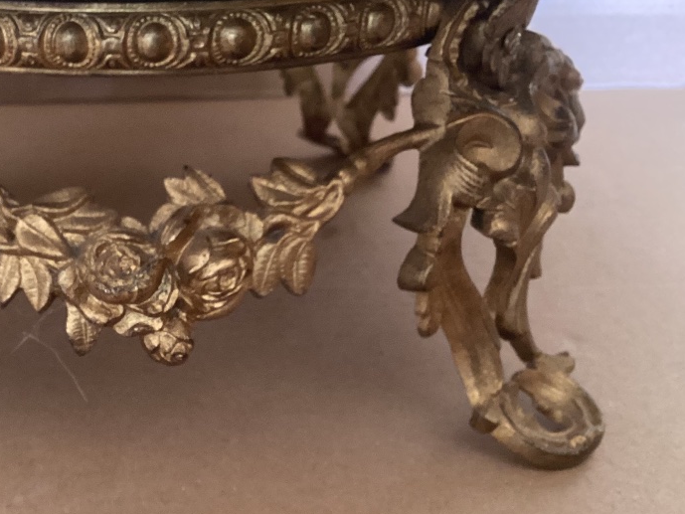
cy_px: 314
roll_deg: -2.5
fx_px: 1069
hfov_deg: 34.6
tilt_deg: -27.2
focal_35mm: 54
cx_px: 157
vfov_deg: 27.0
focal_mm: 3.3
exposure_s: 1/30
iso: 320
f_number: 2.4
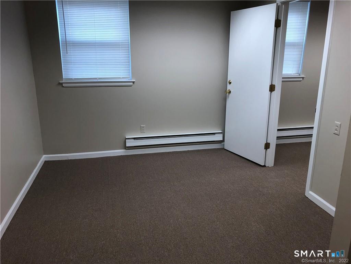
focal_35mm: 28
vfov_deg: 49.7
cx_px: 176
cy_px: 132
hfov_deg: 63.4
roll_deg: +1.1
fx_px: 284
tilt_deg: -14.3
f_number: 1.8
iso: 64
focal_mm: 4
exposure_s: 1/120
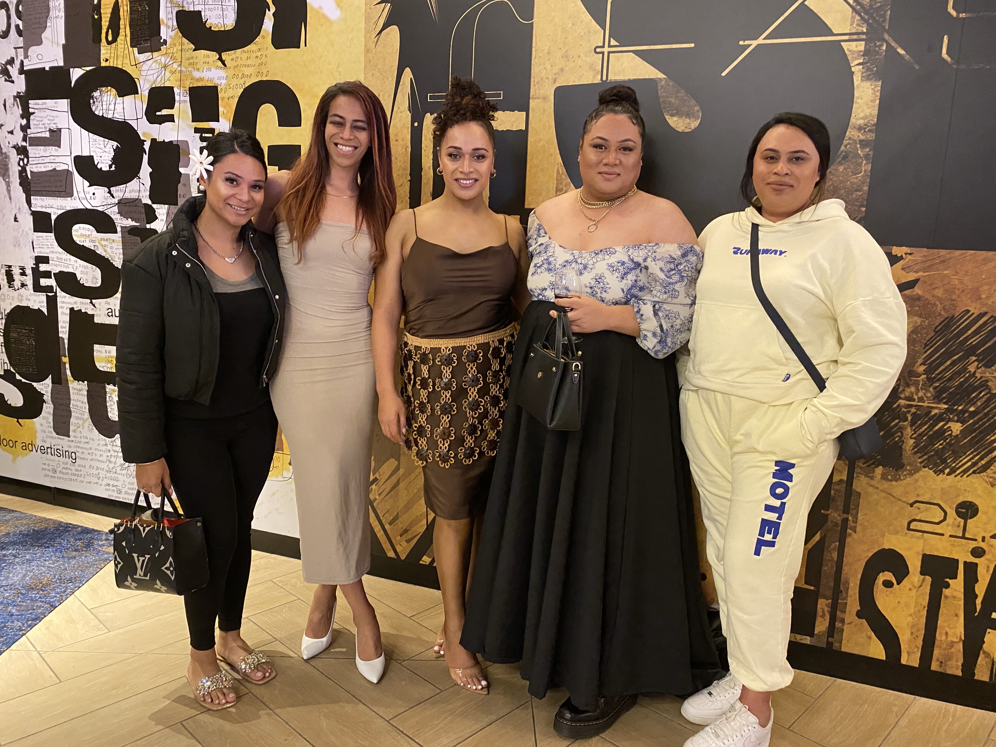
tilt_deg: -9.9
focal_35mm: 26
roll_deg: -1.5
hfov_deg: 67.3
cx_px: 498
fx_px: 748
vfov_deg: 53.1
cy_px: 374
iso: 800
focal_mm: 4.25
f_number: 1.8
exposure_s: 1/30
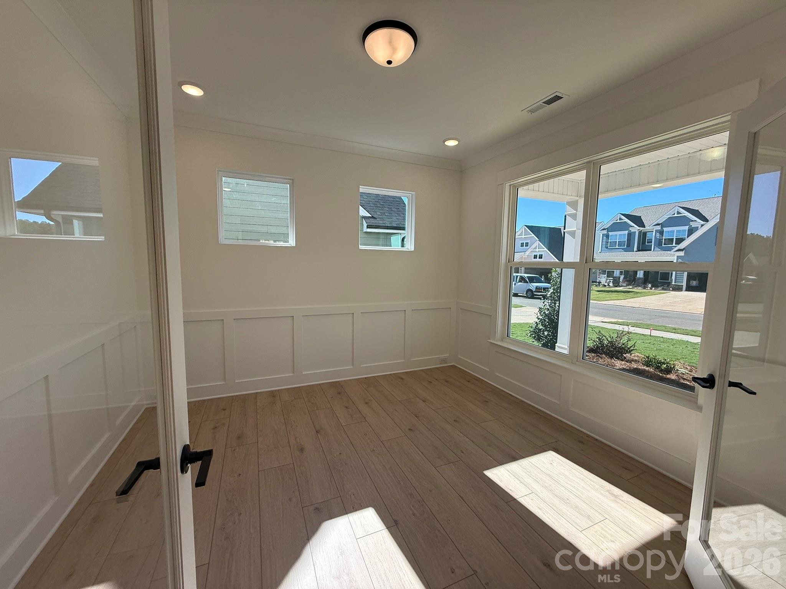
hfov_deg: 102.1
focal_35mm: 14
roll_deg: -0.8
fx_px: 318
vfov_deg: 85.7
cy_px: 294
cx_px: 393
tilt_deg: -7.1
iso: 64
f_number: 2.2
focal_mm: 2.22
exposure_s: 1/361
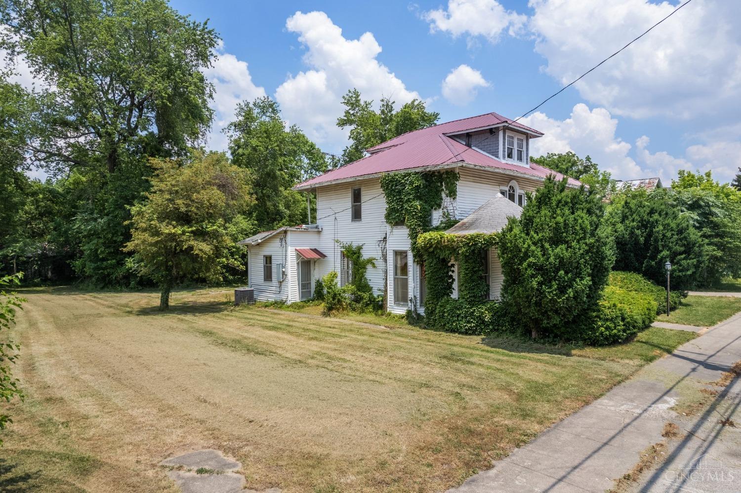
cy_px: 246
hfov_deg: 78.6
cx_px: 370
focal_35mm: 22
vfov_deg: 57.2
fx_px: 453
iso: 120
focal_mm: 8.38
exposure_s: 1/1600
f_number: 2.8
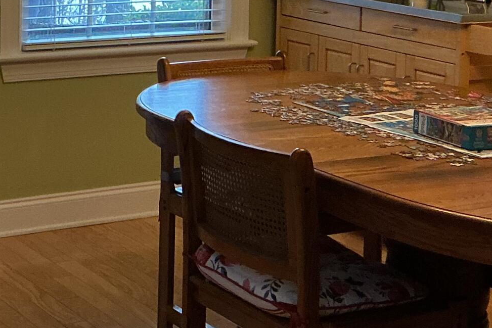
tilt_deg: -3.0
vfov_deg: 14.3
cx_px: 141
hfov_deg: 21.8
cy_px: -45
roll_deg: -0.8
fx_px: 1271
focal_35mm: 93
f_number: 1.8
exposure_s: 1/60
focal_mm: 3
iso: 160
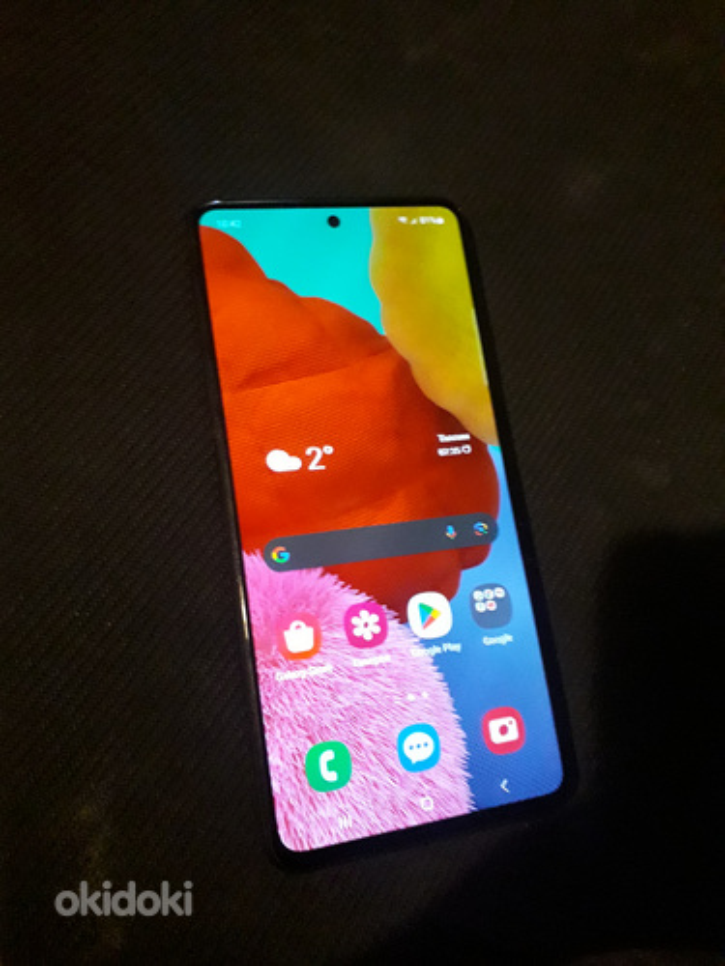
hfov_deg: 51.4
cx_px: 362
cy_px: 483
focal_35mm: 27
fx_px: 754
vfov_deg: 65.3
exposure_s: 1/17
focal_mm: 3.6
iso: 800
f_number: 1.9
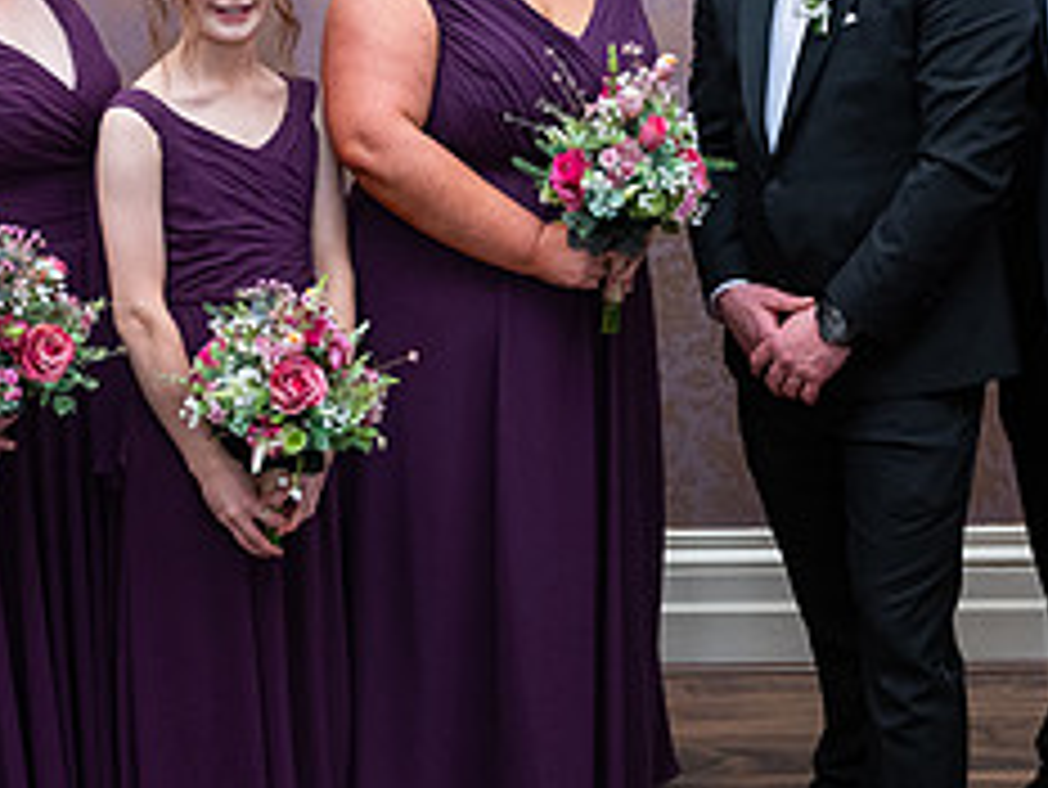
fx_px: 1969
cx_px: 675
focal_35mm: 65
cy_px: 304
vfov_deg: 22.6
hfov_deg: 29.7
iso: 1250
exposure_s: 1/160
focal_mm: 27
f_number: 5
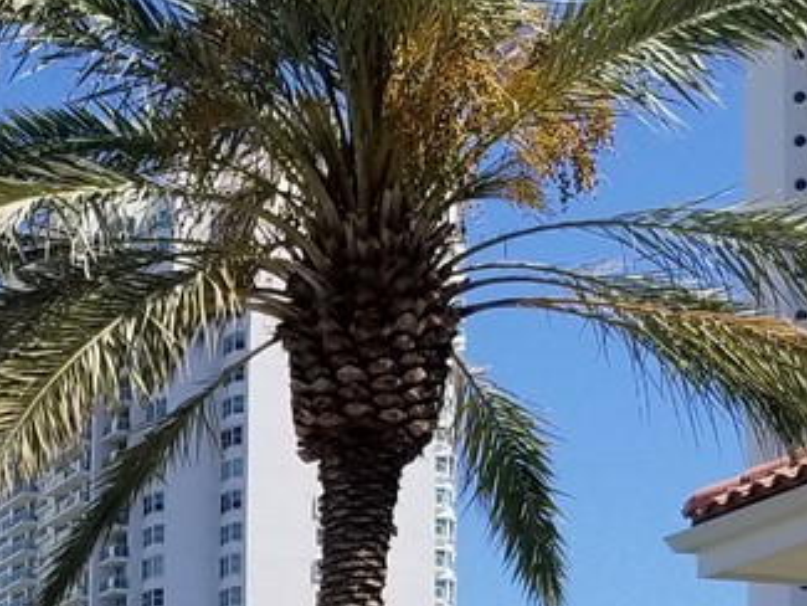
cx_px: 139
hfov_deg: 15.3
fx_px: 2985
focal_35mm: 128
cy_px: 745
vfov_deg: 11.3
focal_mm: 4.25
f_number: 1.7
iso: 50
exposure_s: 1/2880
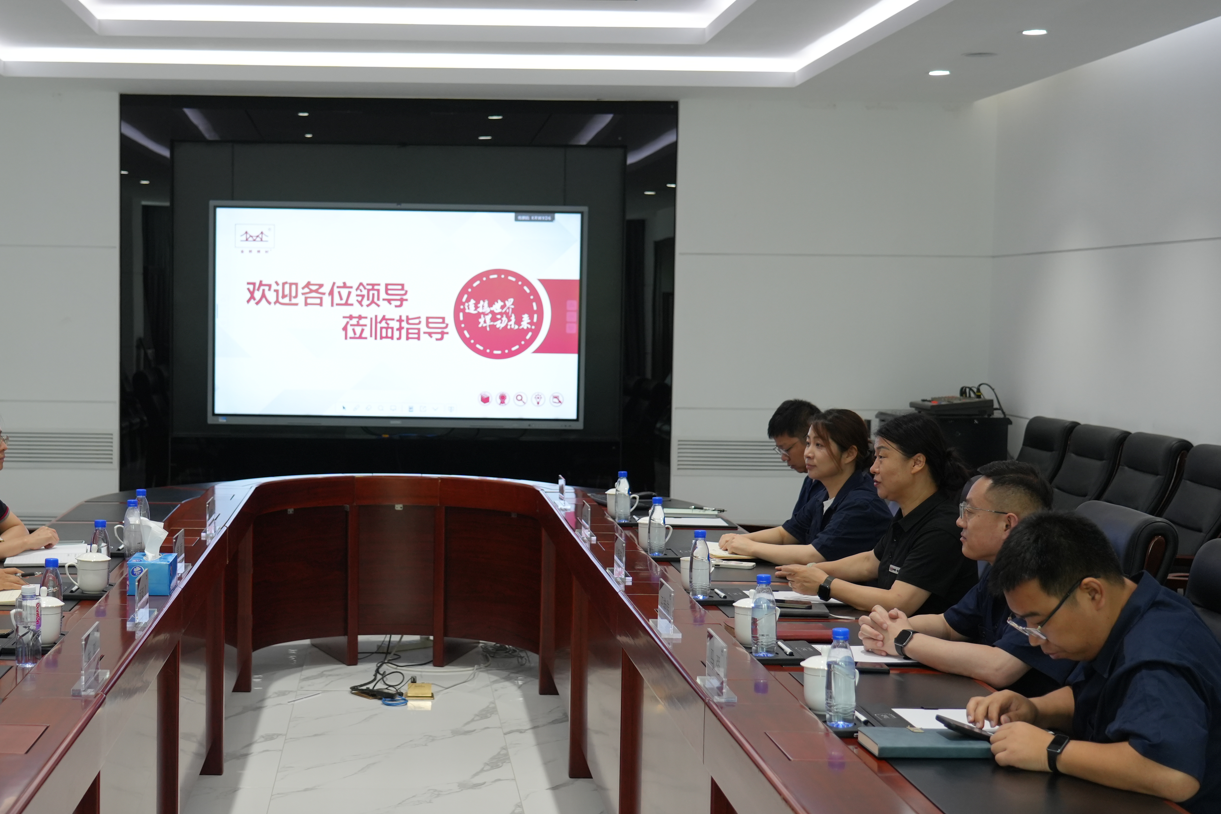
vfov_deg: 25.1
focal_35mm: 54
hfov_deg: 36.4
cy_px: 444
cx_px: 393
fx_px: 1831
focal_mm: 38
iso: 1000
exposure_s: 1/160
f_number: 4
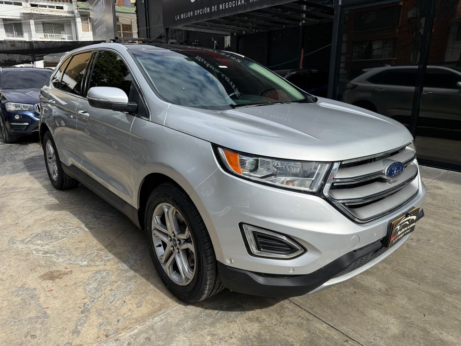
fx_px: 320
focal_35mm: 24
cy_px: 173
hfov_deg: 71.6
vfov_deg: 56.8
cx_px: 230
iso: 125
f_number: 1.78
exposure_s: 1/5714
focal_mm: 6.76
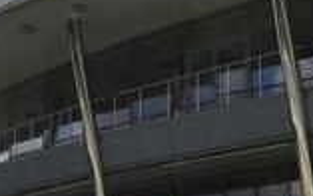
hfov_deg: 19.1
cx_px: 177
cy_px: 148
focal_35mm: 109
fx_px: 929
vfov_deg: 12.0
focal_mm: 24
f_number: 5.6
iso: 200
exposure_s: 1/1250
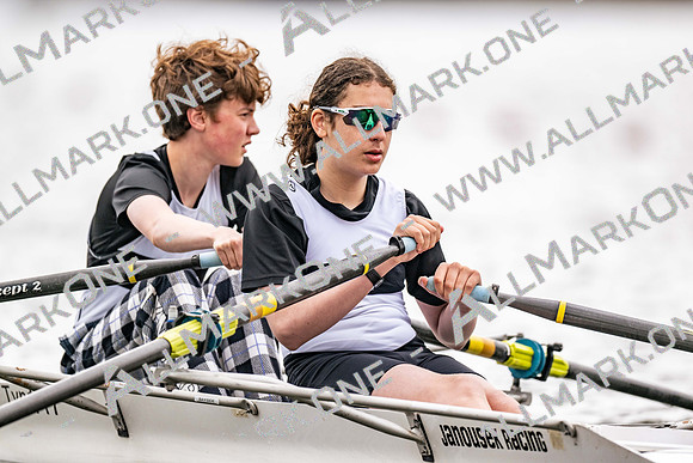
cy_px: 232
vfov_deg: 2.3
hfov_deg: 3.4
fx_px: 11552
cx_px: 346
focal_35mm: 600
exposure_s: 1/2500
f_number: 4
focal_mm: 600
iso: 450
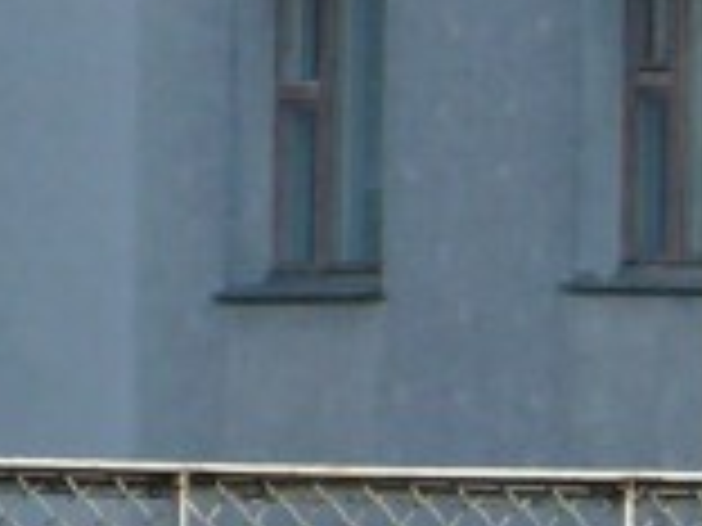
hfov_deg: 1.1
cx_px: -630
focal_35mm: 1745
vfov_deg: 0.9
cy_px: 290
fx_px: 35388
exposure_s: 1/250
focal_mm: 46
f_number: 5.6
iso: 100
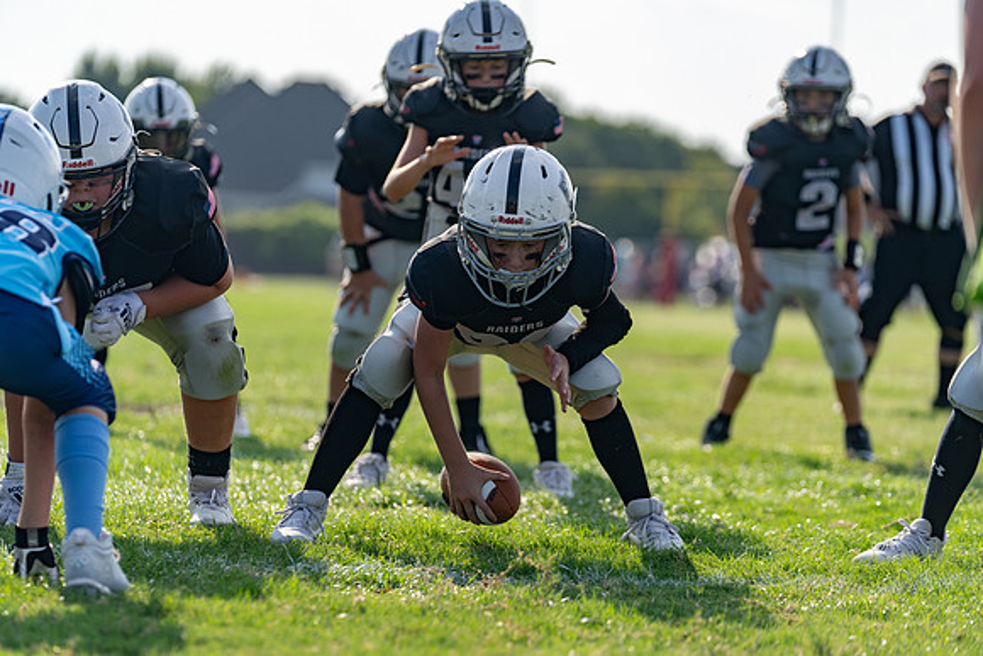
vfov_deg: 8.2
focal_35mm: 168
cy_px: 328
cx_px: 492
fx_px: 4588
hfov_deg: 12.2
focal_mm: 168
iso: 100
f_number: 3.5
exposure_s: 1/1000
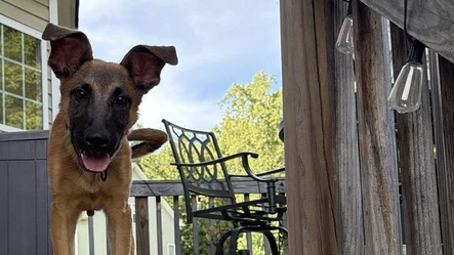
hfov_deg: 34.6
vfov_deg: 20.0
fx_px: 710
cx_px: 106
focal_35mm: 59
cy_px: 221
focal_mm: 6.76
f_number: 1.78
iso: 100
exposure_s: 1/1337
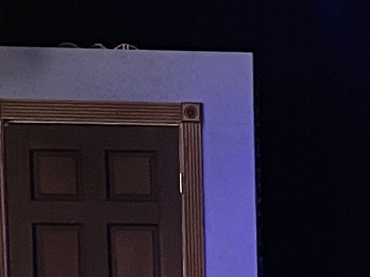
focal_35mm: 191
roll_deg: +0.2
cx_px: 774
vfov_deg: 7.6
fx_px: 2042
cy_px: 463
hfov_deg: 9.6
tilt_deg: -5.9
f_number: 1.6
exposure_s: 1/17
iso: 1000
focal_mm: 5.1
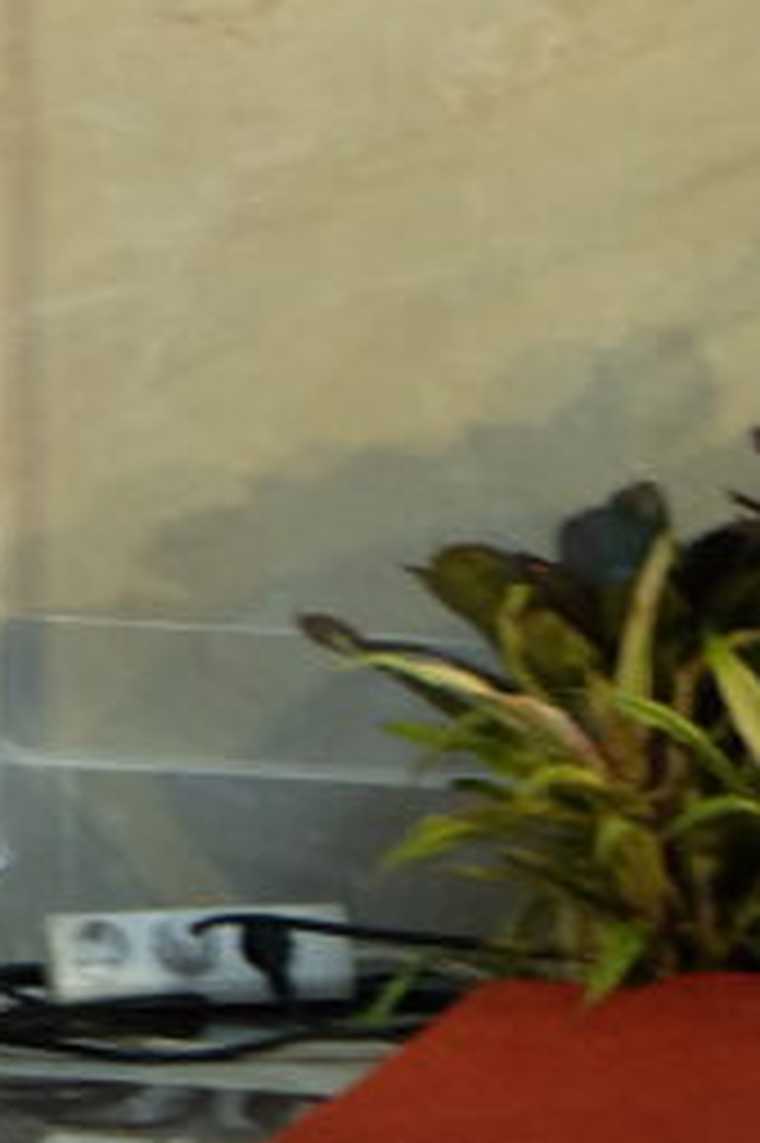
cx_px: -578
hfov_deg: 4.1
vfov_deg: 6.1
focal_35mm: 335
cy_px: -482
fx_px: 10622
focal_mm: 55
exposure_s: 1/60
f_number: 5.6
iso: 1600
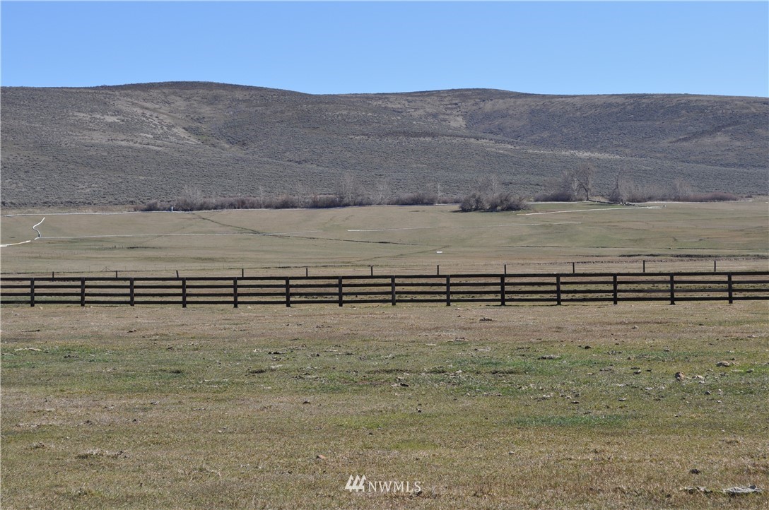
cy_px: 255
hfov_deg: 24.7
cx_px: 384
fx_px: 1760
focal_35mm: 82
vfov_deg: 16.5
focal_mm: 55
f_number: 10
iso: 200
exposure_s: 1/400
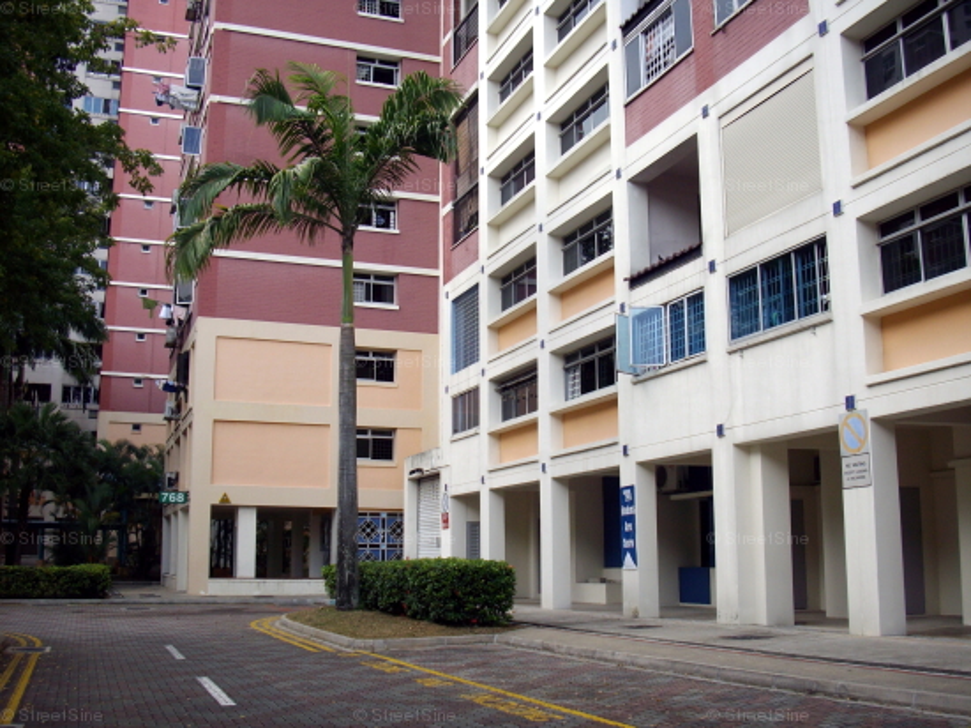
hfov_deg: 50.2
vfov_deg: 38.6
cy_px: 364
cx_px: 486
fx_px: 1037
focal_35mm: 37
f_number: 2.8
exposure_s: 1/125
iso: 84
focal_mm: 6.2
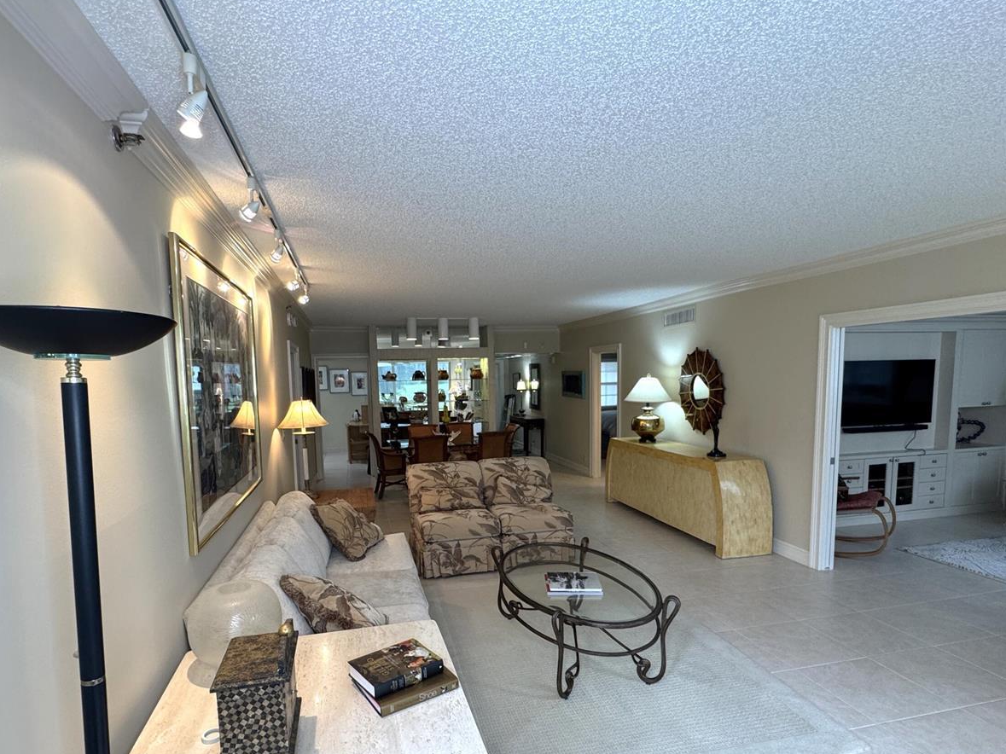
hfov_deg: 84.6
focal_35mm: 19
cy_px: 436
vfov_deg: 68.3
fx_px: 552
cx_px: 476
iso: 200
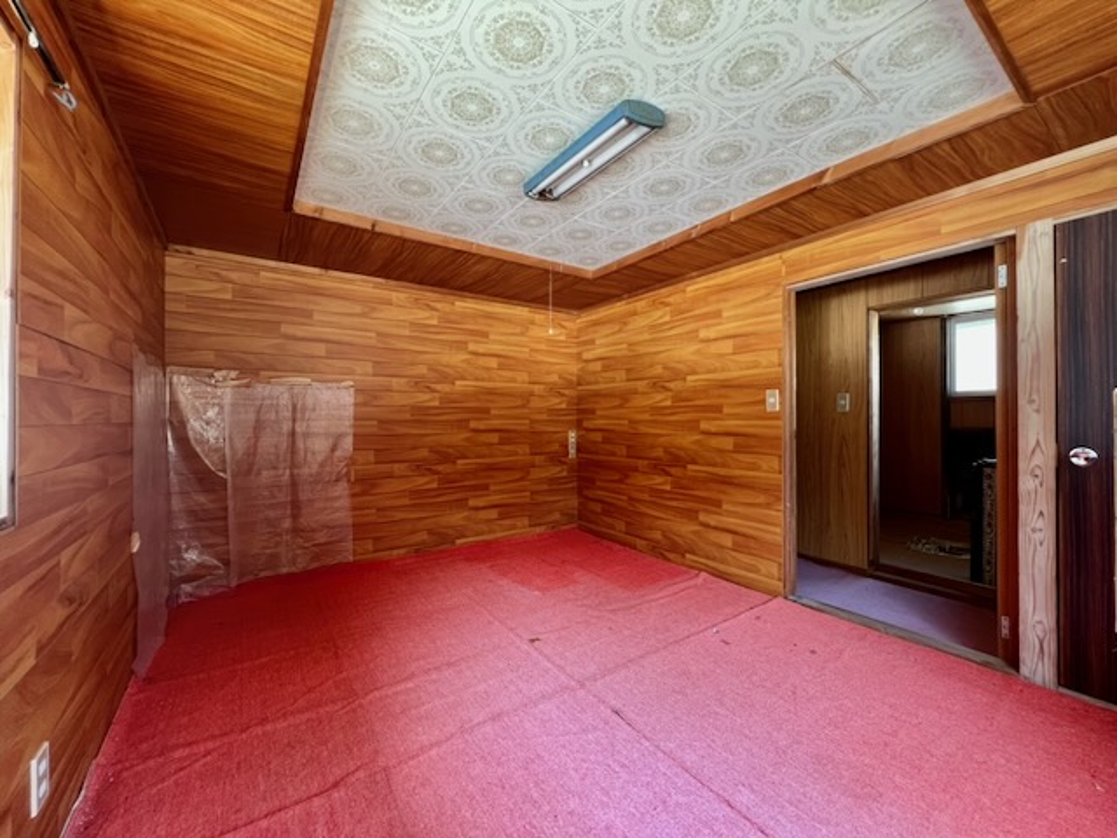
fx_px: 419
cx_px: 558
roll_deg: +0.3
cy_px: 419
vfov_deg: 89.9
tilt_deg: +0.3
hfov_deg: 106.2
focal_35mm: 13
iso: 250
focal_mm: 1.57
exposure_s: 1/80
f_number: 1.8
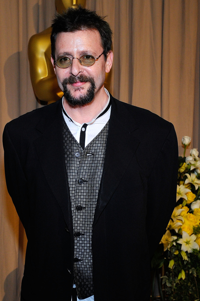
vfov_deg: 38.9
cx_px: 84
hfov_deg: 26.4
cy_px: 157
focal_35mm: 51
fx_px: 426
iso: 1600
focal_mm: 35
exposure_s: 1/125
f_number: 6.3
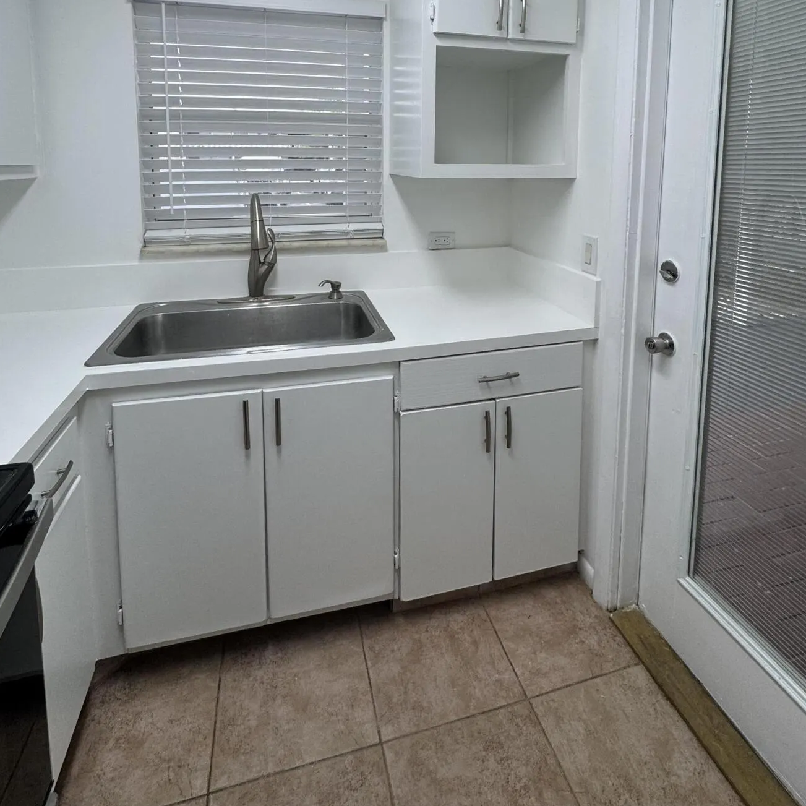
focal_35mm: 19
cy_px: 213
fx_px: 501
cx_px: 400
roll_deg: +0.3
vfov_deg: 72.9
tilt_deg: -6.0
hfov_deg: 77.7
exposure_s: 1/120
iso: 80
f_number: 2.2
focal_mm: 2.22
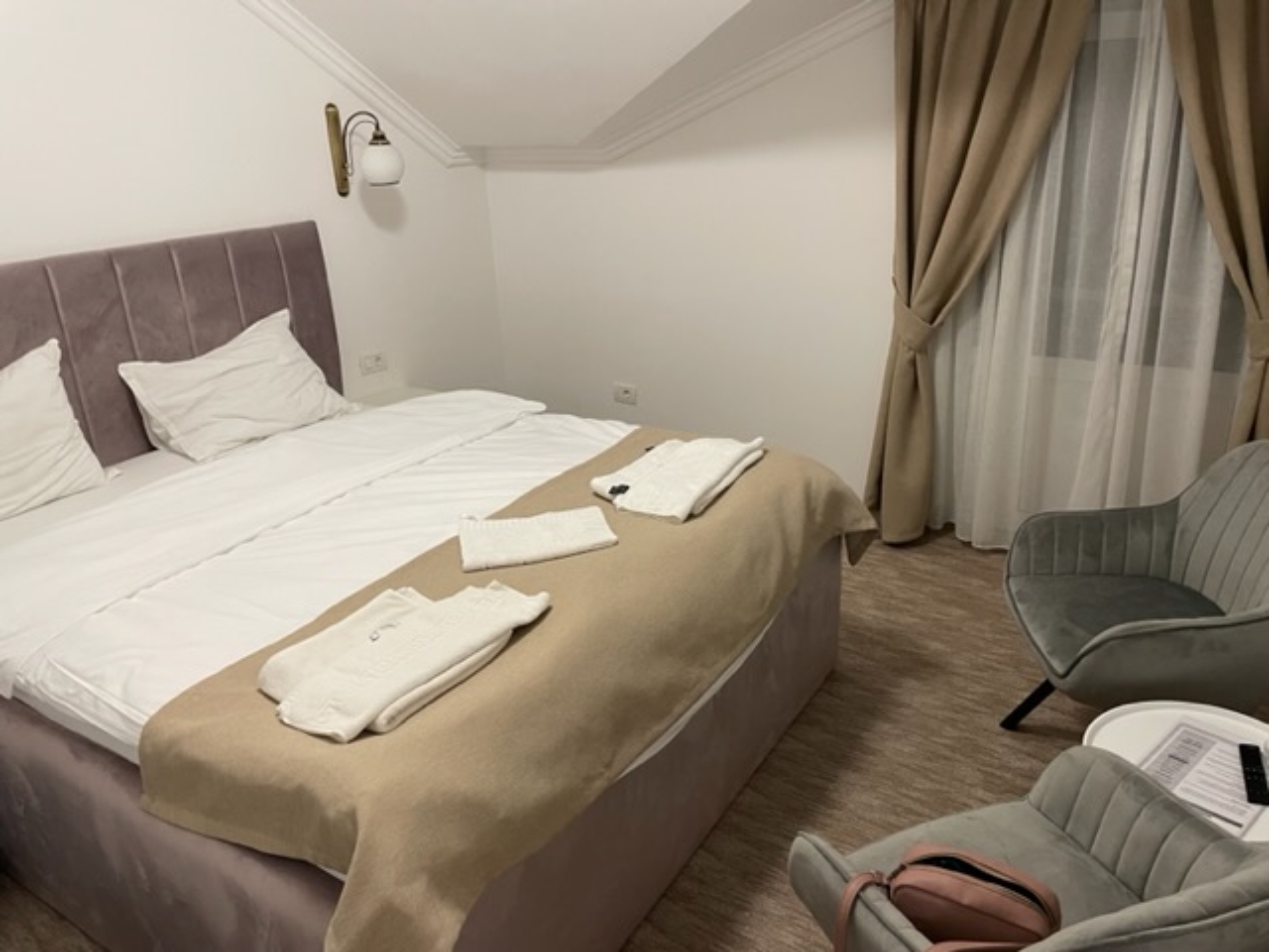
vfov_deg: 53.1
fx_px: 953
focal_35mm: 26
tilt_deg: -19.4
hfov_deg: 67.3
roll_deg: +4.0
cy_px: 476
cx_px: 634
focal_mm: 4.2
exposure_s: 1/50
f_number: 1.6
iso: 200
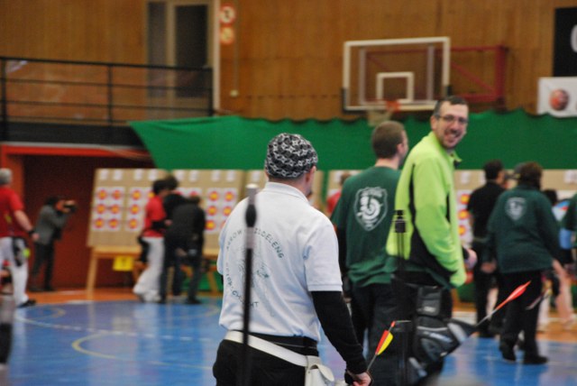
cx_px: 288
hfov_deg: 14.4
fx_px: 2286
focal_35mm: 142
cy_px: 193
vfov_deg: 9.6
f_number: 5.6
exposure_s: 1/50
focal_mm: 95
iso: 1600
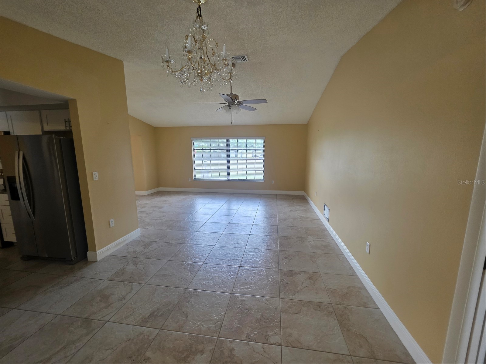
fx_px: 183
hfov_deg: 106.2
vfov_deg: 89.9
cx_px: 243
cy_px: 182
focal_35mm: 13
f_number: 1.9
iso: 200
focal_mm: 2.2
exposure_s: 1/120
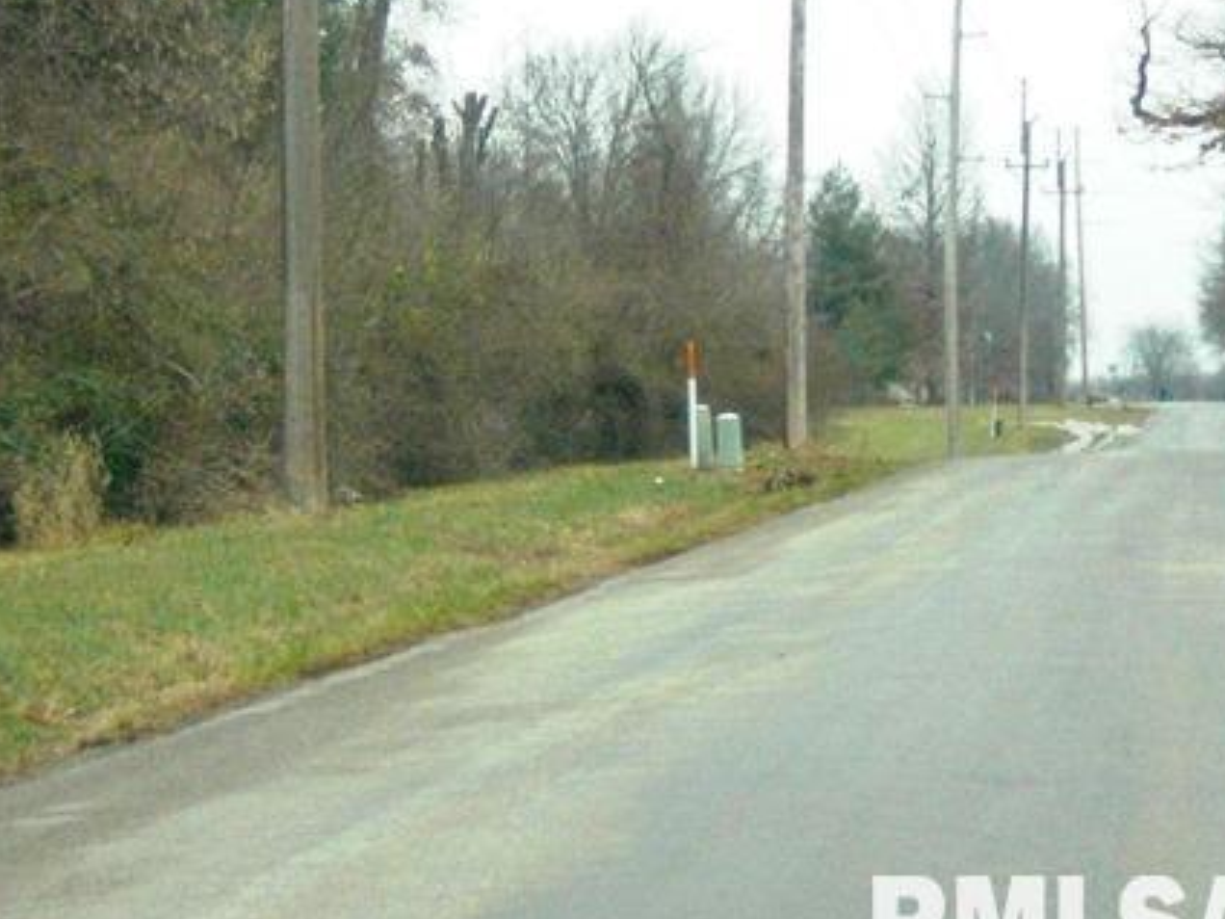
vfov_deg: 8.6
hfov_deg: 11.5
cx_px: 387
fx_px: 6087
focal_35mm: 172
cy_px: 329
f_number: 5.9
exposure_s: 1/200
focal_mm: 18.9
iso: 800
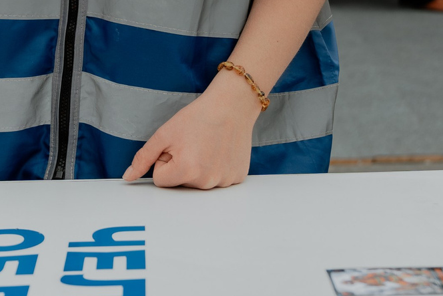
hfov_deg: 18.9
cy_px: -187
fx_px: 1329
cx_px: 270
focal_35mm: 108
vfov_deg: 11.9
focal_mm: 28
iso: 250
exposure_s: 1/1250
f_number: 3.2
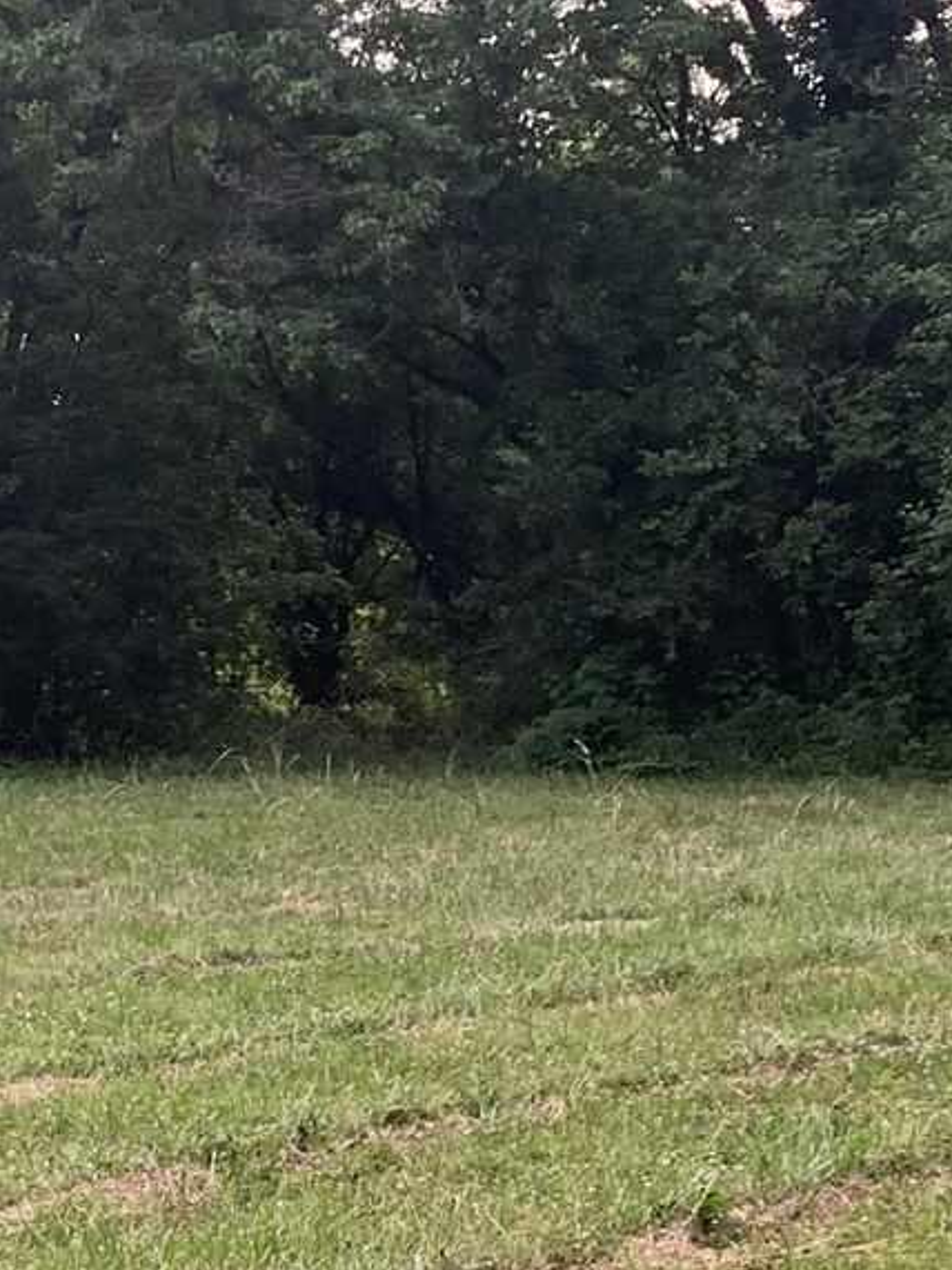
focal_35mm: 105
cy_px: 1241
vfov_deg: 18.3
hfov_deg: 14.1
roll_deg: +0.2
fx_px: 3852
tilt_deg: -8.3
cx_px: 318
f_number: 1.8
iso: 50
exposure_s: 1/121
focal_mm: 4.25
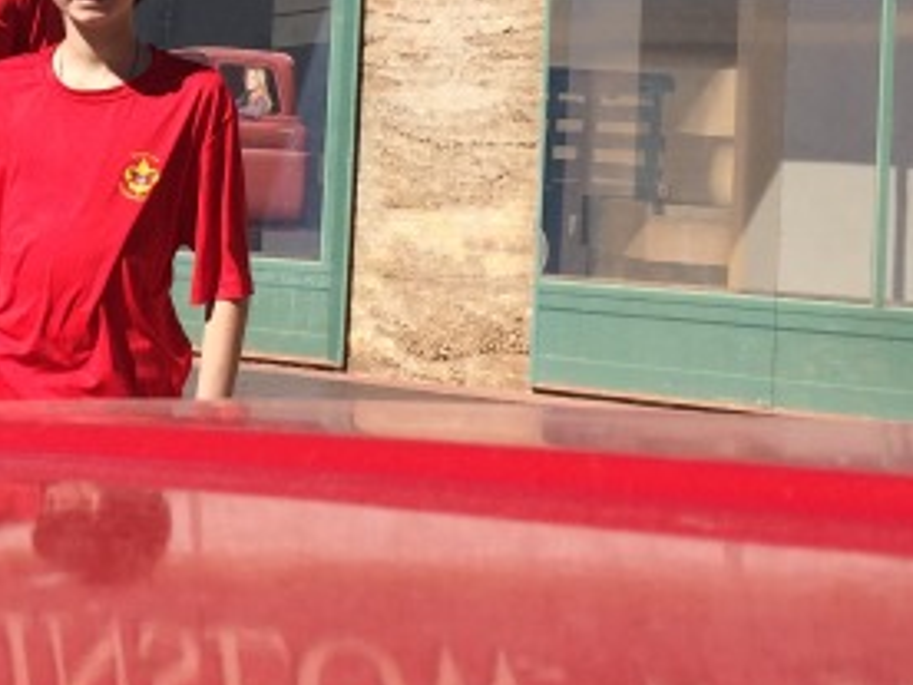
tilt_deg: -0.3
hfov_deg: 22.4
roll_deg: -1.2
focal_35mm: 84
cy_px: 83
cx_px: -7
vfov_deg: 17.3
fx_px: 2216
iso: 32
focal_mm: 4.15
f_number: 2.2
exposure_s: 1/2415
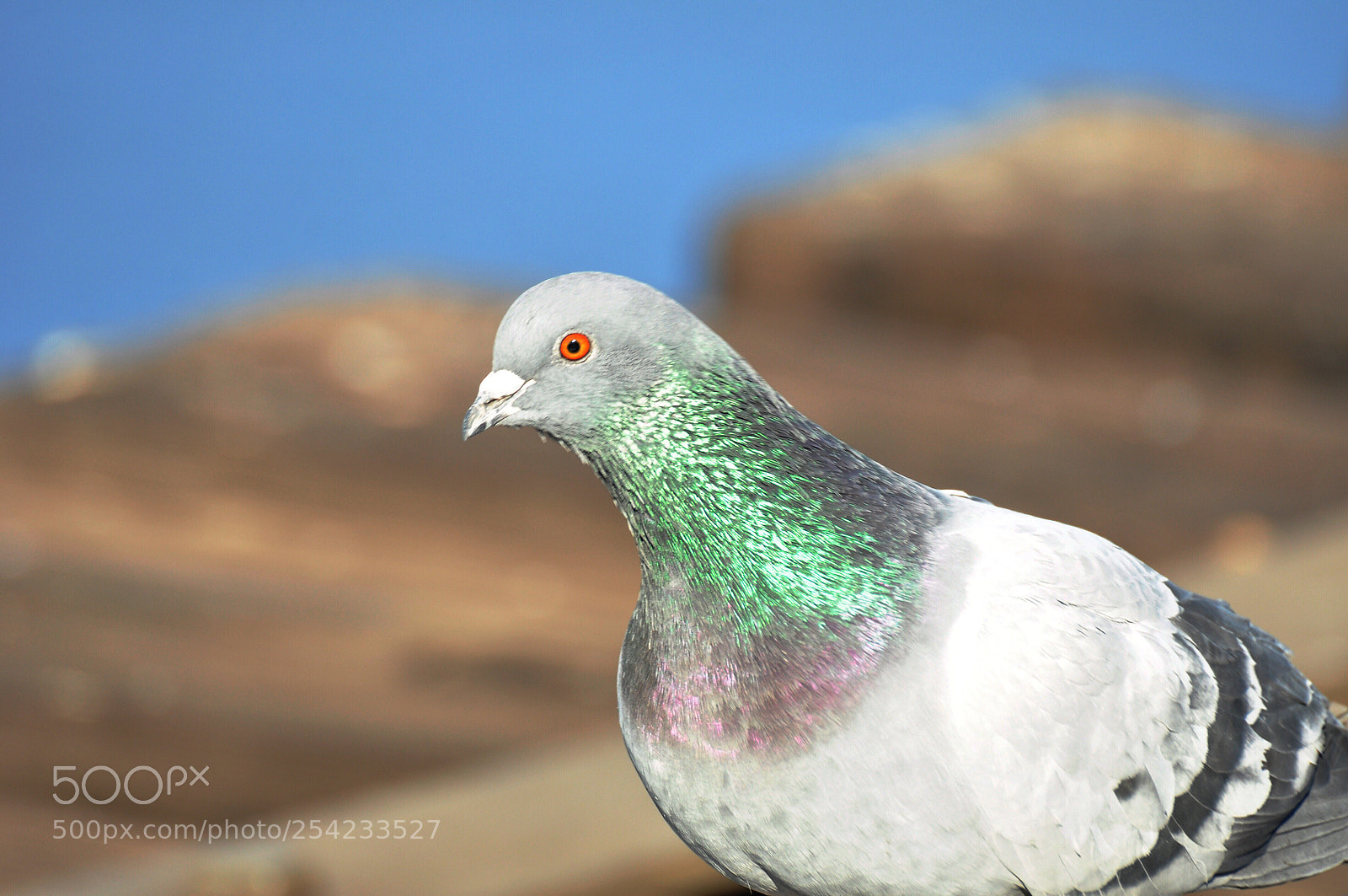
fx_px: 28051
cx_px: 674
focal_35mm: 750
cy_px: 448
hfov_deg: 2.8
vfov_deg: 1.8
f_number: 8
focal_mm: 500
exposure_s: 1/200
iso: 160
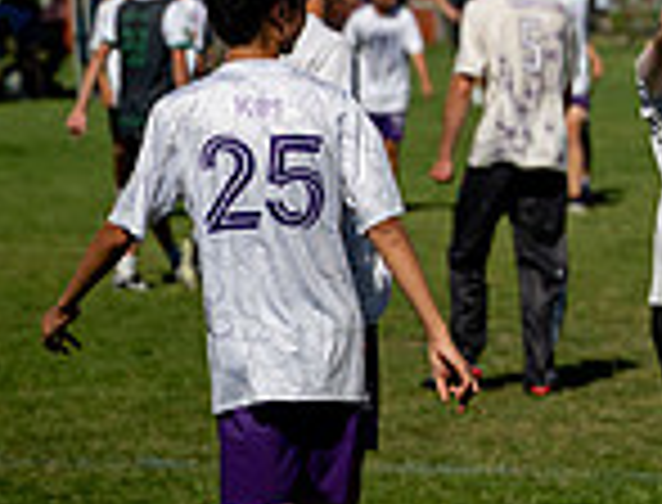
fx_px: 6059
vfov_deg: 4.7
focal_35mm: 315
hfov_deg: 6.2
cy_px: -315
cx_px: 810
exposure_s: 1/6400
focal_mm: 70
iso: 64
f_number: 2.8
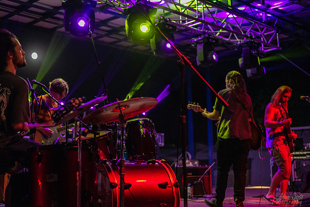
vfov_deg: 27.0
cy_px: 104
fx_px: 431
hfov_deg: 39.6
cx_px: 155
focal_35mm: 50
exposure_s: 1/100
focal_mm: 50
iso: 3200
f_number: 2.5
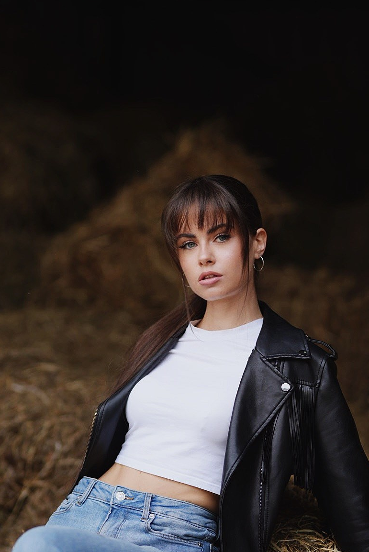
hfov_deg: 11.5
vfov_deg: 17.2
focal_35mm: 119
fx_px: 1827
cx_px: 202
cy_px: 343
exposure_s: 1/1000
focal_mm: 85
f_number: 1.8
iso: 100
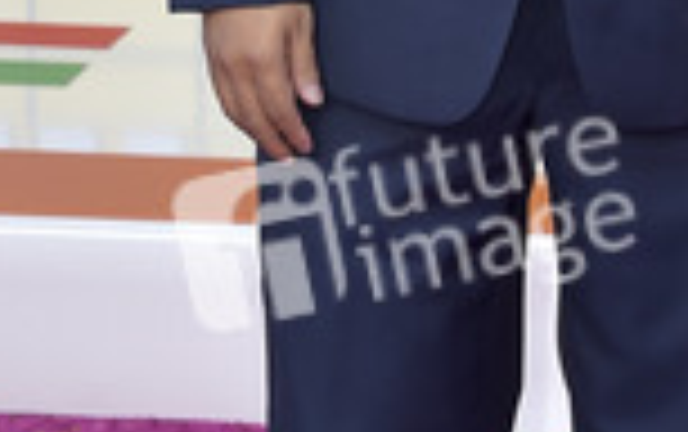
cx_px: 537
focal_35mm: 173
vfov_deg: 7.3
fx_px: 3247
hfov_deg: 12.1
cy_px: -450
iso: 640
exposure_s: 1/250
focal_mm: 65
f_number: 7.1
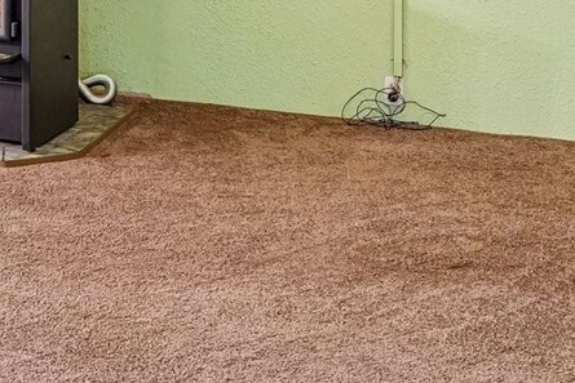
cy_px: -159
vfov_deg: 19.8
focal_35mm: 61
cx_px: 41
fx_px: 975
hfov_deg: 31.1
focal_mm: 16
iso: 1600
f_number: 8
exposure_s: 1/5
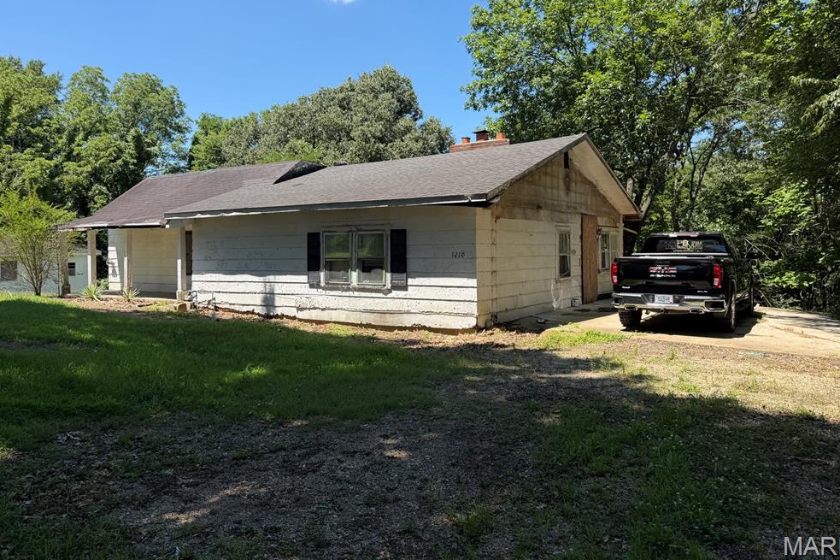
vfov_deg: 49.3
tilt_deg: +1.2
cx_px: 432
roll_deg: +0.4
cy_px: 236
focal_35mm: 26
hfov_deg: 69.4
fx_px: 607
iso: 80
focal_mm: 6.76
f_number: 1.78
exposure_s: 1/2232
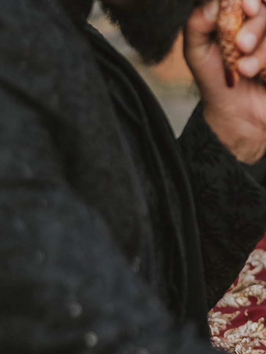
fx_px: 2325
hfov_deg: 6.4
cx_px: 434
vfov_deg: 8.7
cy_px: 165
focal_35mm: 227
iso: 500
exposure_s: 1/2500
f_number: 1.8
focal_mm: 50
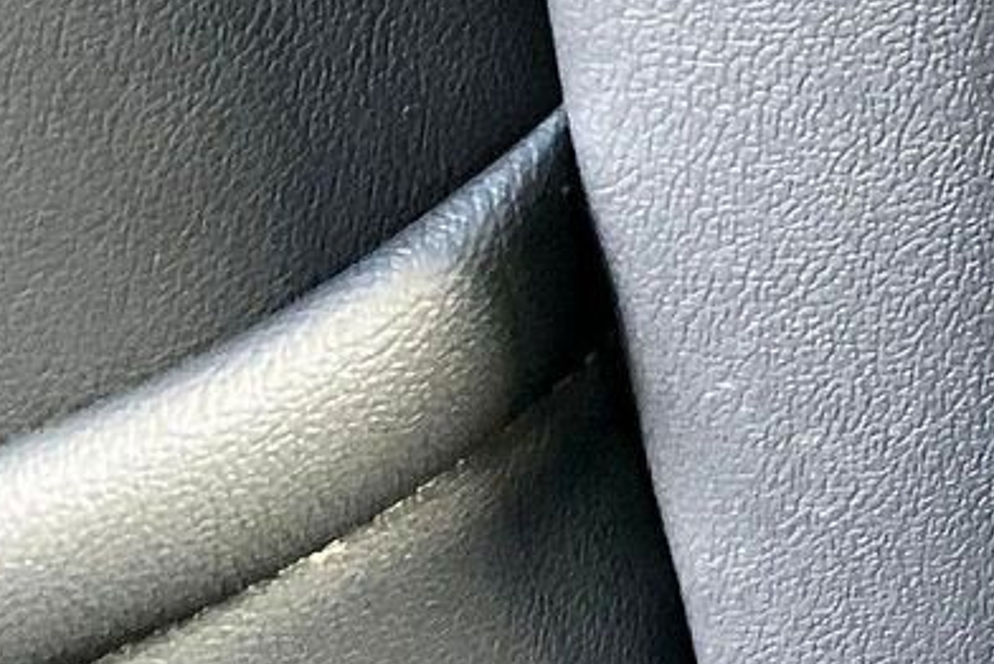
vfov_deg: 11.1
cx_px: 1790
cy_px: 129
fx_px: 3399
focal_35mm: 123
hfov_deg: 14.6
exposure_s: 1/30
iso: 320
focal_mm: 3
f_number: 1.8
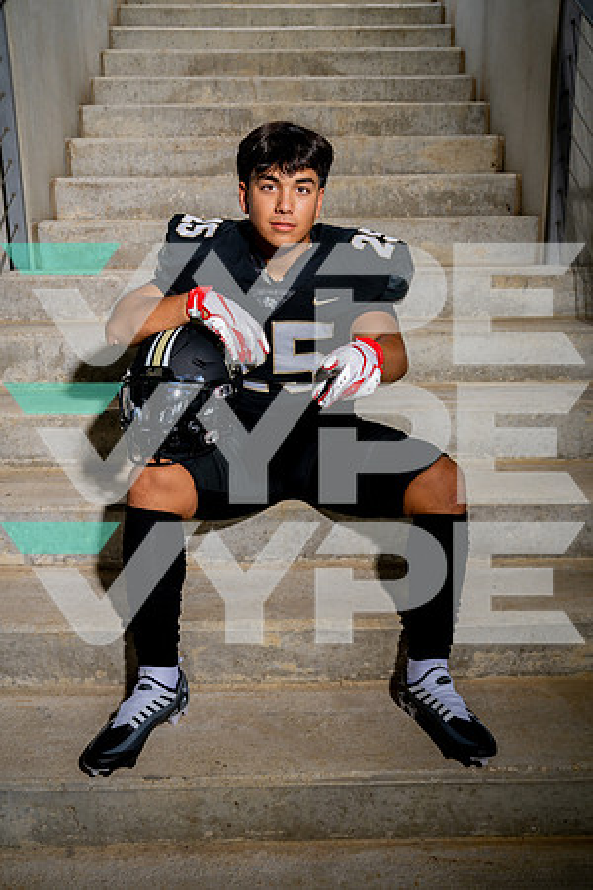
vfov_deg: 58.7
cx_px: 296
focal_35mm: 32
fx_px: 791
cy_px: 445
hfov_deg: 41.1
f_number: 8
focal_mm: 32
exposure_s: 1/250
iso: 100
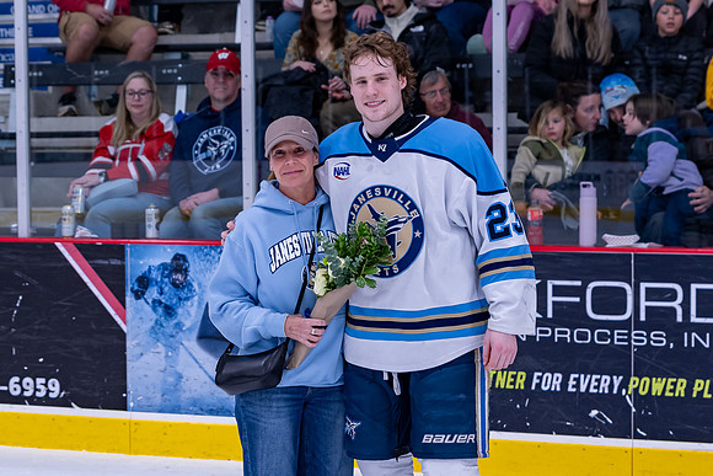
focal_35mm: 89
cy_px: 235
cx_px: 374
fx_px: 1754
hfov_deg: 23.0
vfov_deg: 15.5
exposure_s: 1/250
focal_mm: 48
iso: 500
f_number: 4
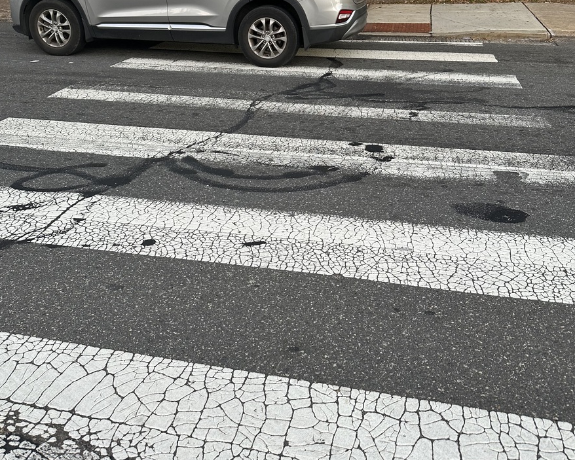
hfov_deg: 55.6
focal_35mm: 32
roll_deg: +3.4
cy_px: 143
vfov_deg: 44.9
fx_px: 545
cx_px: 292
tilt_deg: -29.1
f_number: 1.78
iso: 160
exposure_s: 1/121
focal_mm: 6.86
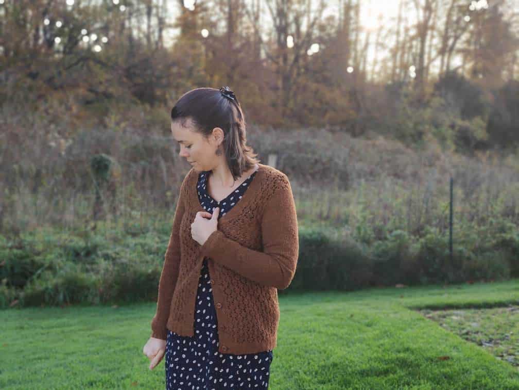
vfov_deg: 35.1
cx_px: 260
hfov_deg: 45.8
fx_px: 615
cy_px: 195
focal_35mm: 41
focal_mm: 8.16
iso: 100
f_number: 2
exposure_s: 1/188
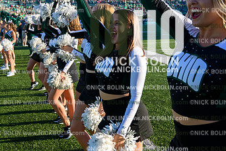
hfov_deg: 39.4
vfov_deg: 26.7
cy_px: 41
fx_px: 314
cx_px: 137
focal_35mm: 50
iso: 125
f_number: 4
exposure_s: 1/640
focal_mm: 29.5
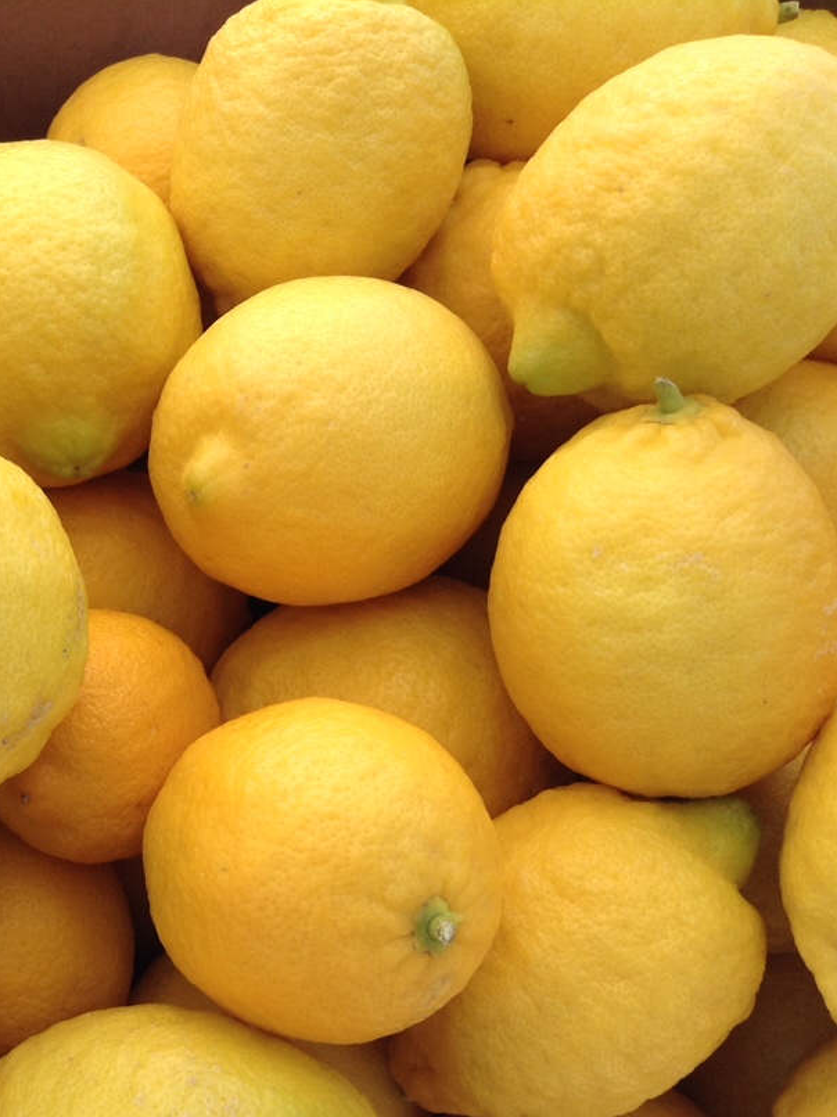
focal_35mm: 53
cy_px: 668
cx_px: 29
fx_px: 1710
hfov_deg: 26.3
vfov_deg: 36.1
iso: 25
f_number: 2.4
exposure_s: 1/429
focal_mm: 3.3
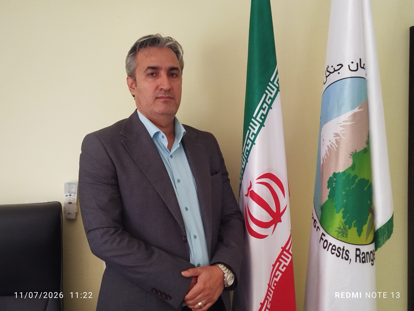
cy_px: 156
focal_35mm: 48
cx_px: 207
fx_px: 574
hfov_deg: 39.7
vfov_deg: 30.3
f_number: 1.7
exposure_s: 1/33
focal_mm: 5.31
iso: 500
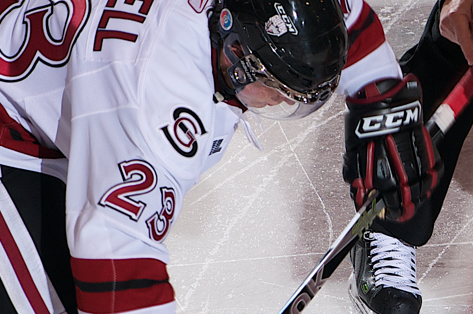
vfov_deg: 1.2
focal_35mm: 1110
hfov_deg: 1.9
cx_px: 482
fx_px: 14568
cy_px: 245
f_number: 4.5
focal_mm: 200
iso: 200
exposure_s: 1/250
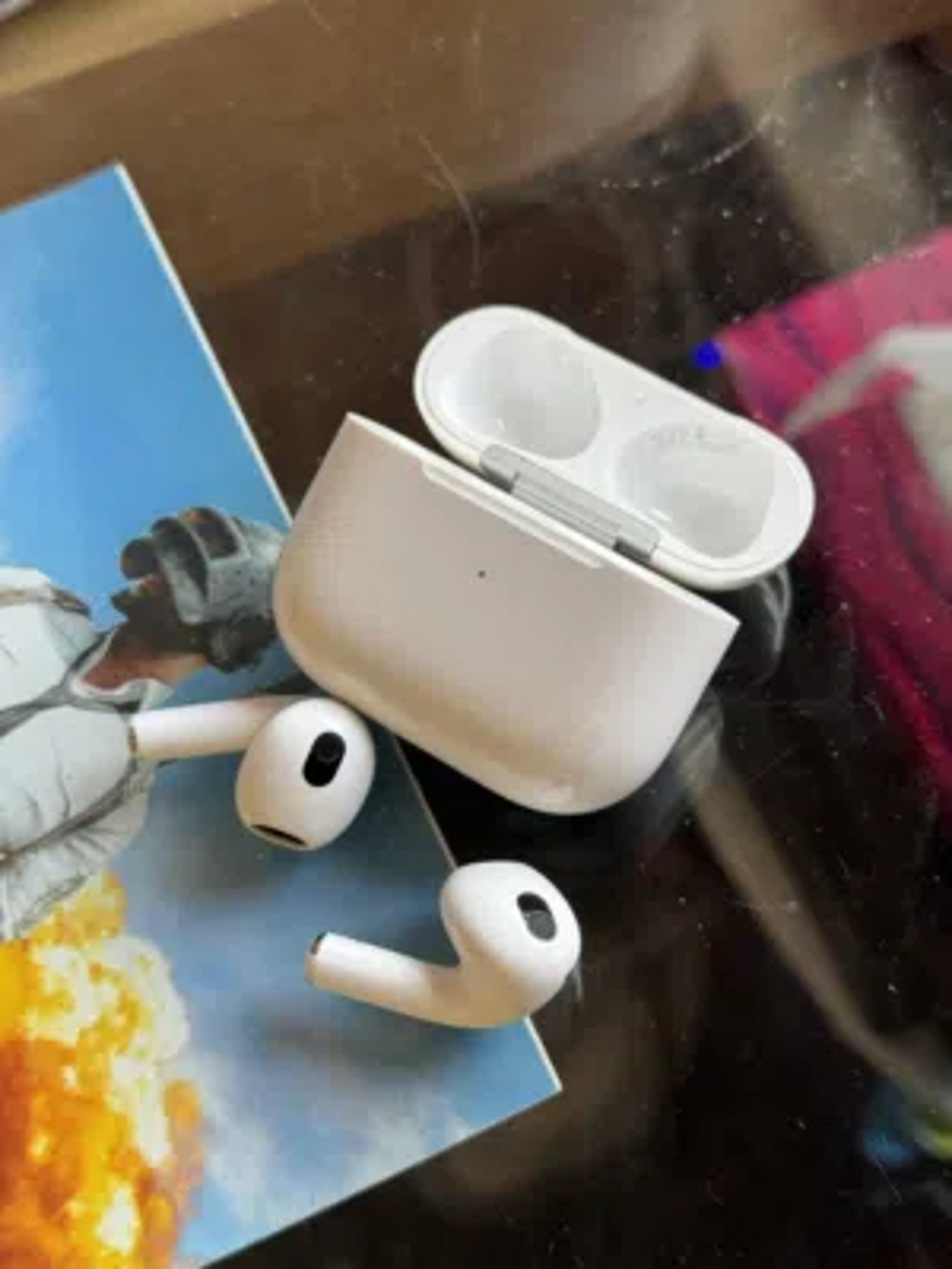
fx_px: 1760
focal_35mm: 48
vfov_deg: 39.7
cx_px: 476
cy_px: 634
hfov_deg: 30.3
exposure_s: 1/121
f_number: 1.78
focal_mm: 6.76
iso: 50
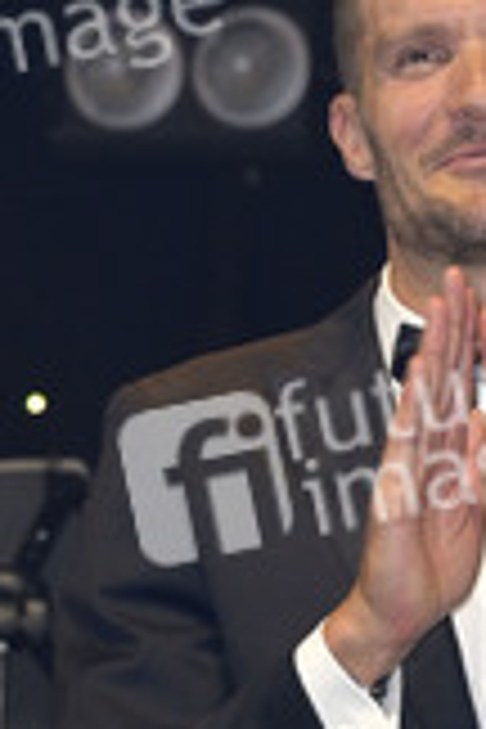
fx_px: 7512
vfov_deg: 5.5
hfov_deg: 3.7
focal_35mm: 371
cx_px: 482
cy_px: 684
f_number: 6.3
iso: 2500
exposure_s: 1/250
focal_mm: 150
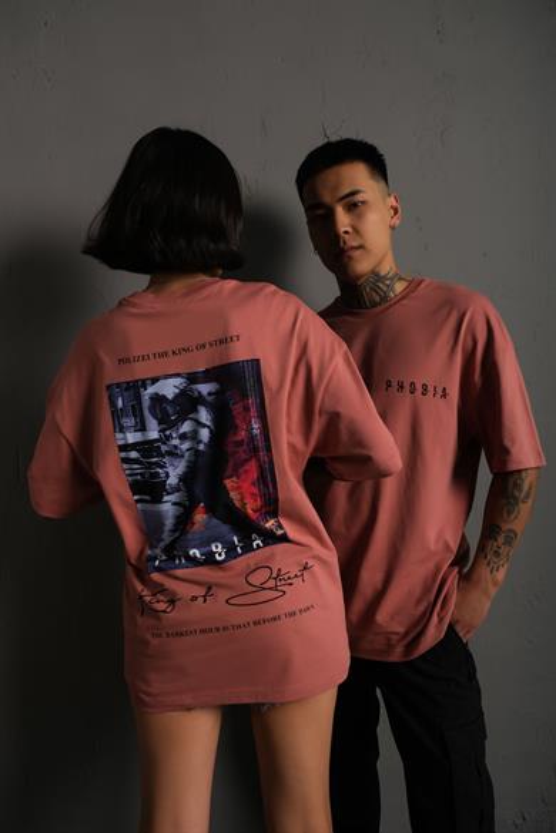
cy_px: 416
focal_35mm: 27
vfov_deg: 67.4
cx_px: 278
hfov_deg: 47.9
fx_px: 625
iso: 160
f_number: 5
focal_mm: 18
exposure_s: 1/160
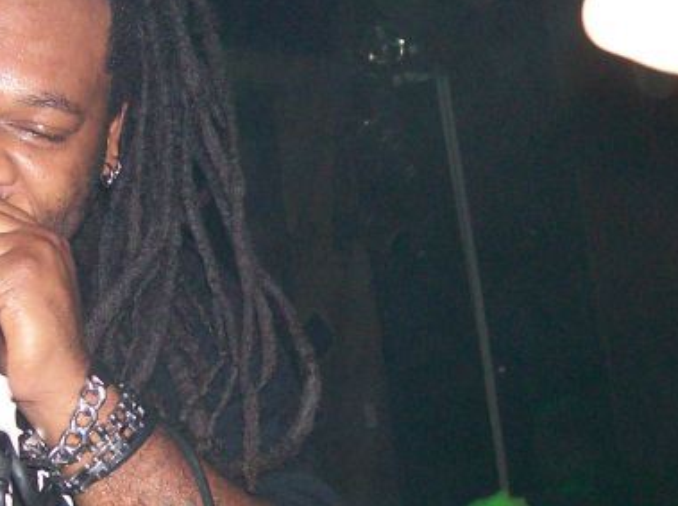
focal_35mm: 76
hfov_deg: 25.2
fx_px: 1486
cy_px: 299
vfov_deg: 19.3
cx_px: 113
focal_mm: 6
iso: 140
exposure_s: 1/64
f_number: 2.7
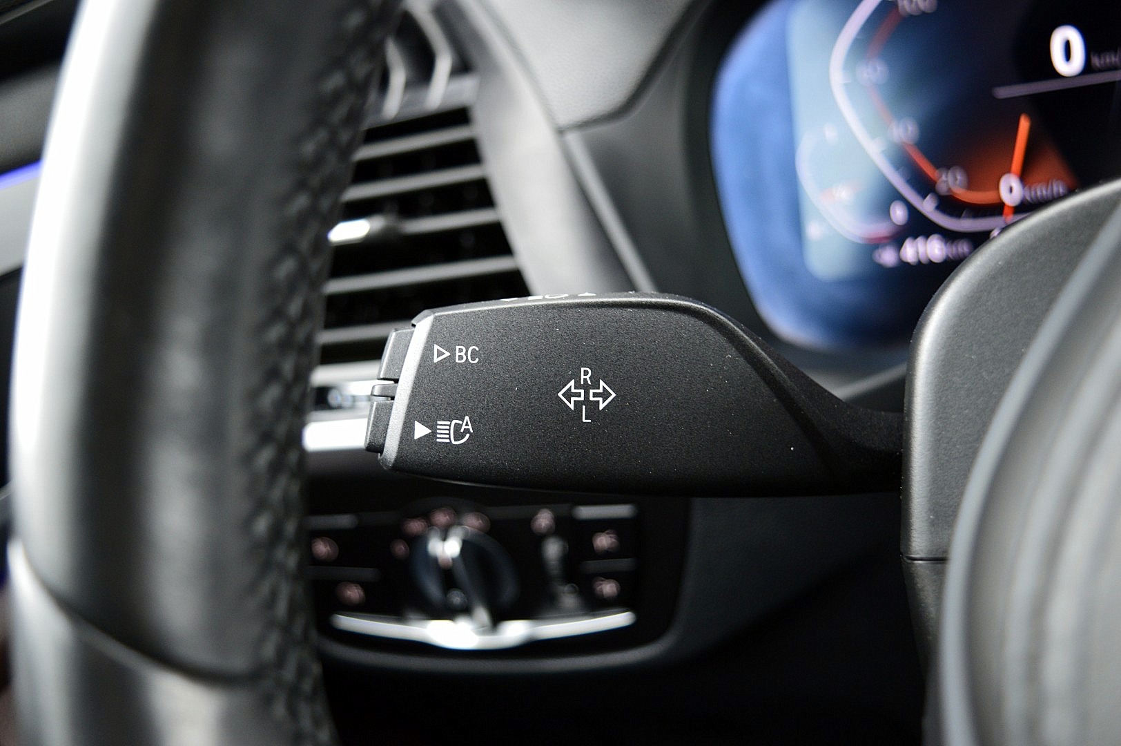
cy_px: 373
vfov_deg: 31.8
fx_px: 1307
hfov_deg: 46.4
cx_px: 560
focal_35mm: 42
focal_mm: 28
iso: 800
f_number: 4.2
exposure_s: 1/30
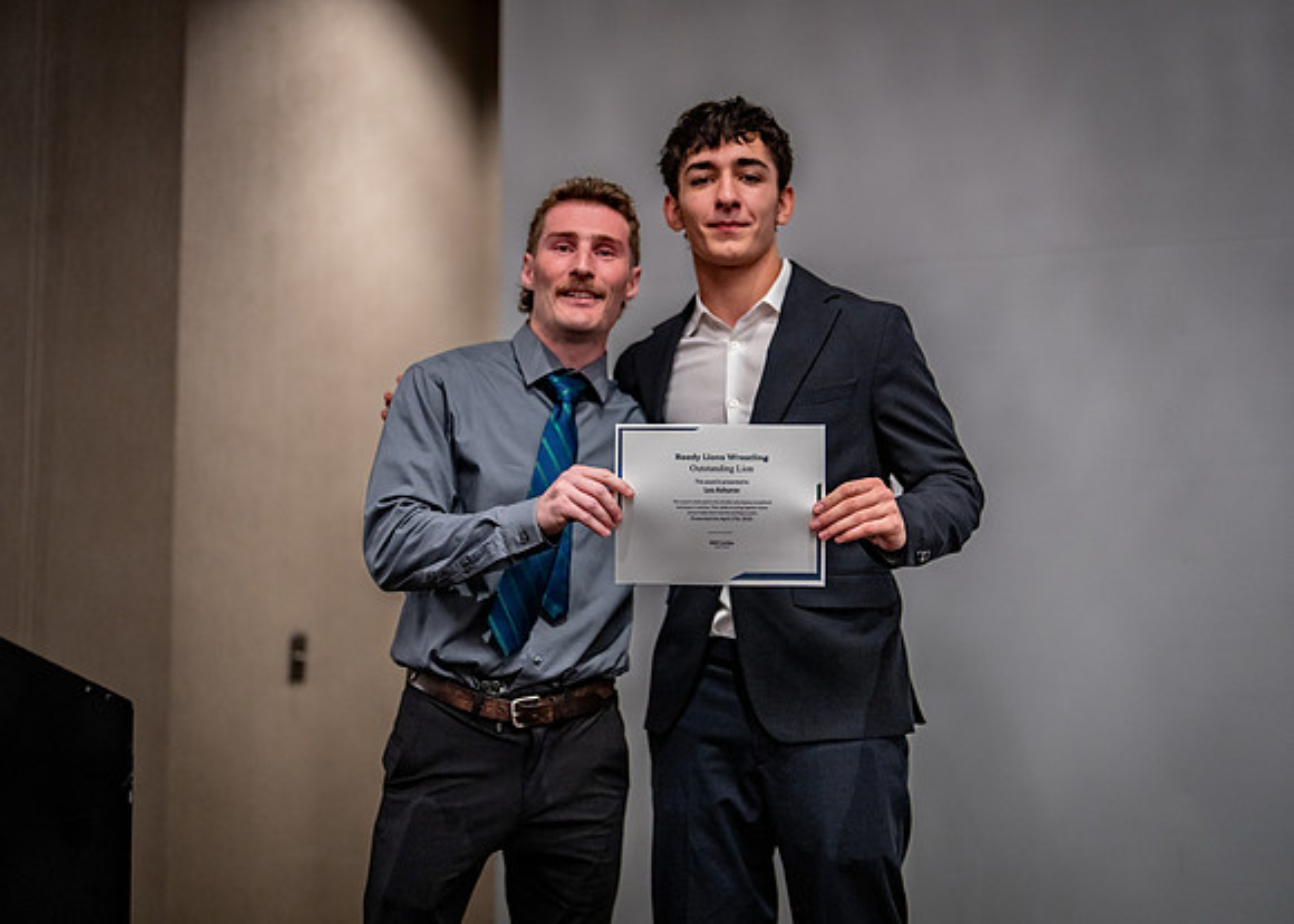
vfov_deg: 26.2
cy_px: 462
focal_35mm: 54
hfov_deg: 36.2
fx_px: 1982
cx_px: 647
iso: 1250
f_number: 1.2
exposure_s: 1/400
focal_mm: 50
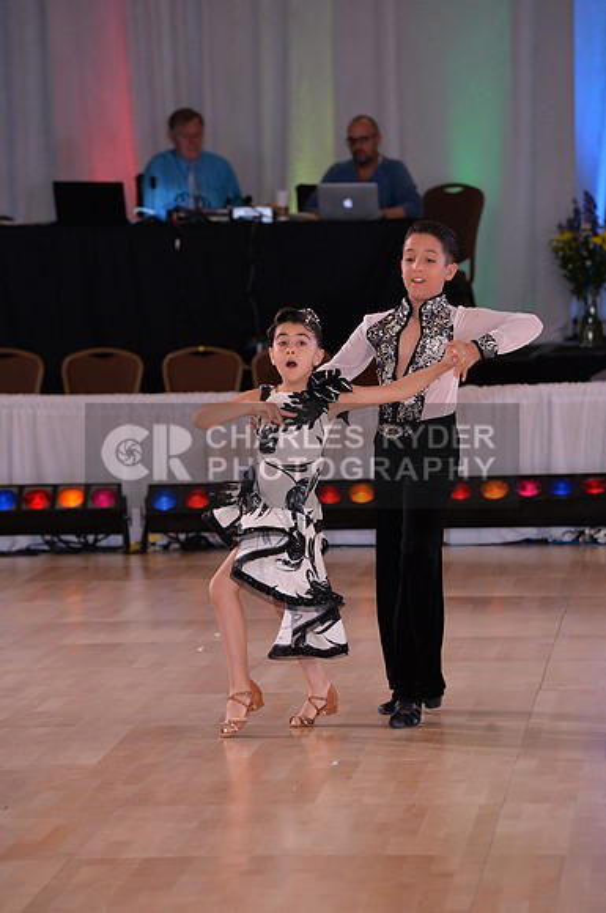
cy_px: 456
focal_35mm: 200
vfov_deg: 10.3
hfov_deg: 6.8
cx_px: 303
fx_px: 5065
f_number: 5.6
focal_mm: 200
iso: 2000
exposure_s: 1/250
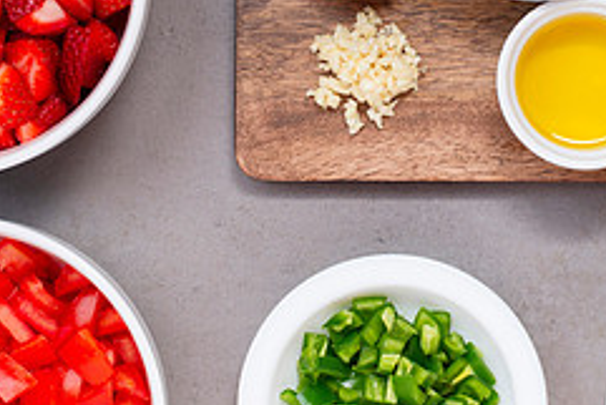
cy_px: 182
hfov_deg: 13.6
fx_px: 2543
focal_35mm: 151
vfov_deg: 9.1
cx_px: 380
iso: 250
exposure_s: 1/80
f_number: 10
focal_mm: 50
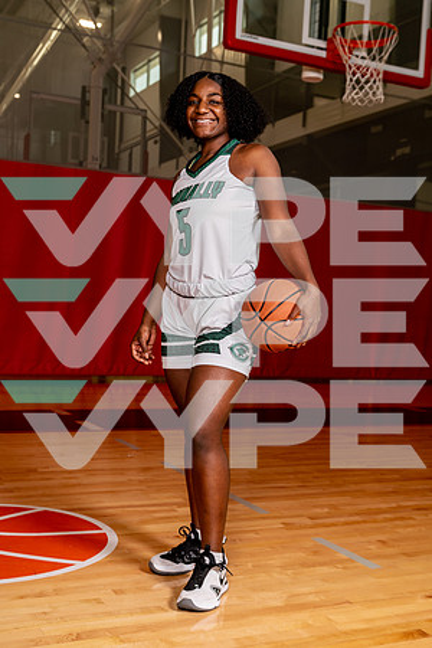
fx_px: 810
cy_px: 324
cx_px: 216
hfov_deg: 29.9
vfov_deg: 43.6
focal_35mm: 45
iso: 100
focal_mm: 45
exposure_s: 1/125
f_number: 5.6
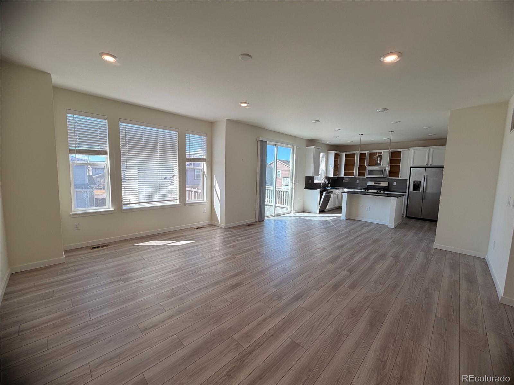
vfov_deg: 85.7
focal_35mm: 14
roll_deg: -1.5
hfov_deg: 102.1
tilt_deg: -5.0
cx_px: 257
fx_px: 208
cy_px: 192
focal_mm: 2.22
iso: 32
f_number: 2.2
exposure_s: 1/120
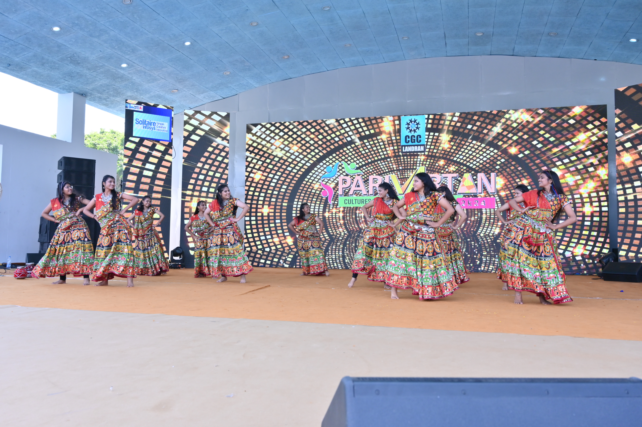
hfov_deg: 62.0
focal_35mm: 30
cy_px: 214
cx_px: 321
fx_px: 535
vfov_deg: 43.6
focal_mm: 30
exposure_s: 1/320
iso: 640
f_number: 7.1
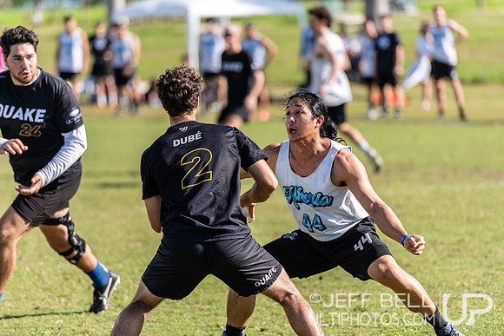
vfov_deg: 6.9
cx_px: 252
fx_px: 2801
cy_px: 168
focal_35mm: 200
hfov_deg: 10.3
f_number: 3.2
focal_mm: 200
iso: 200
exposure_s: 1/2500
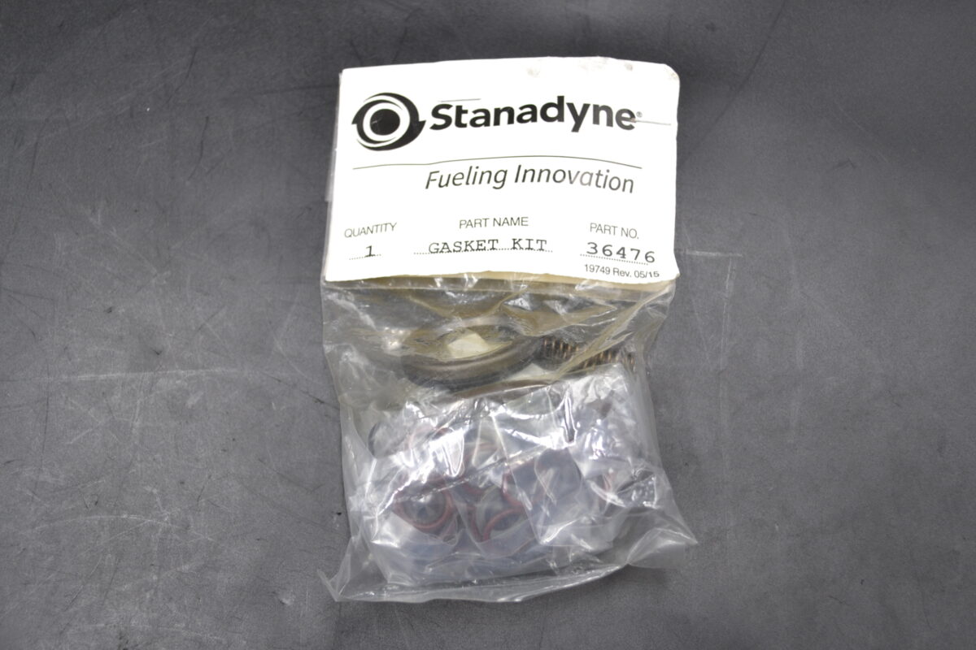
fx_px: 1057
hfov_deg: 49.6
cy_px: 325
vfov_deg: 34.2
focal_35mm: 39
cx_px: 488
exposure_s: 1/80
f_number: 4.5
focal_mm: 26
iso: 400
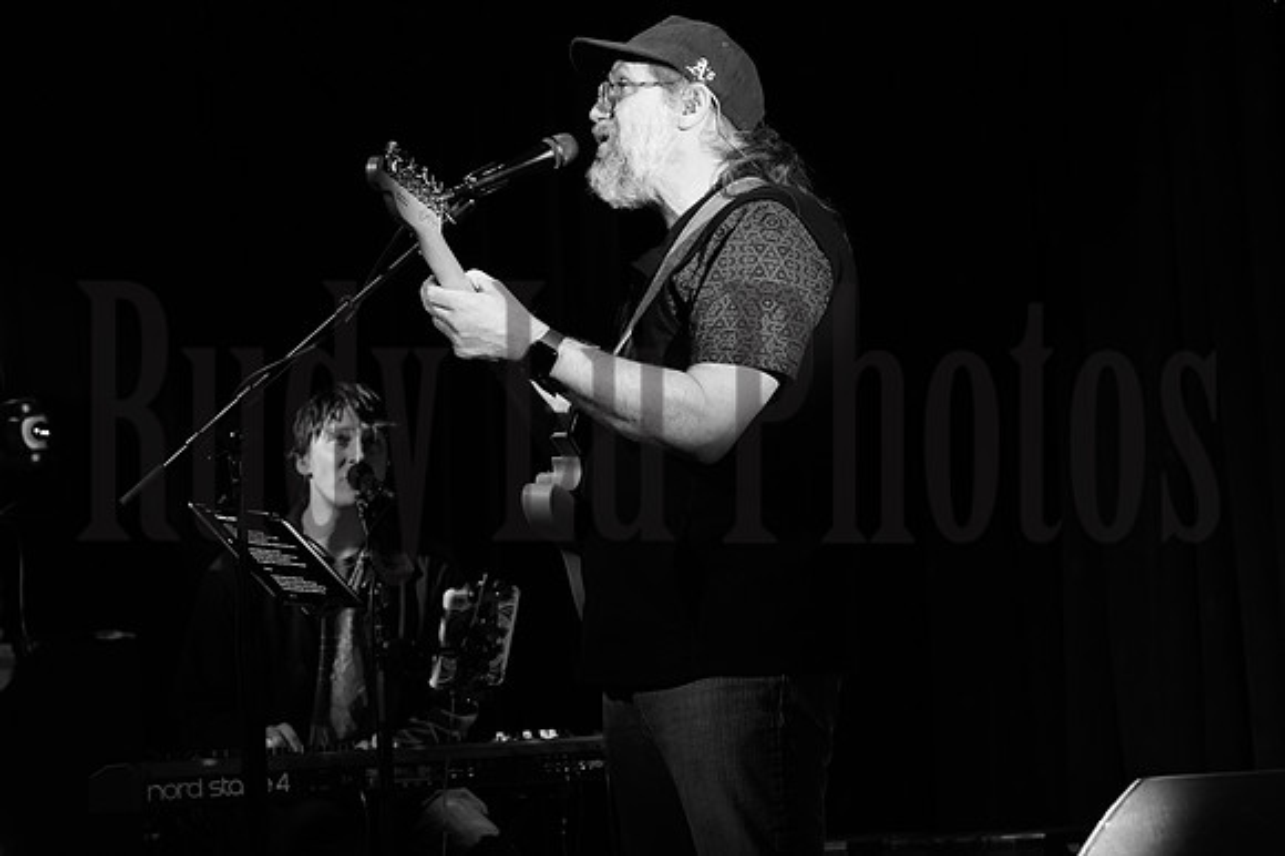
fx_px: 2678
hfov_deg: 27.0
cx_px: 627
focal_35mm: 75
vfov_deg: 18.1
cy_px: 424
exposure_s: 1/125
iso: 12800
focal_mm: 70
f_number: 8
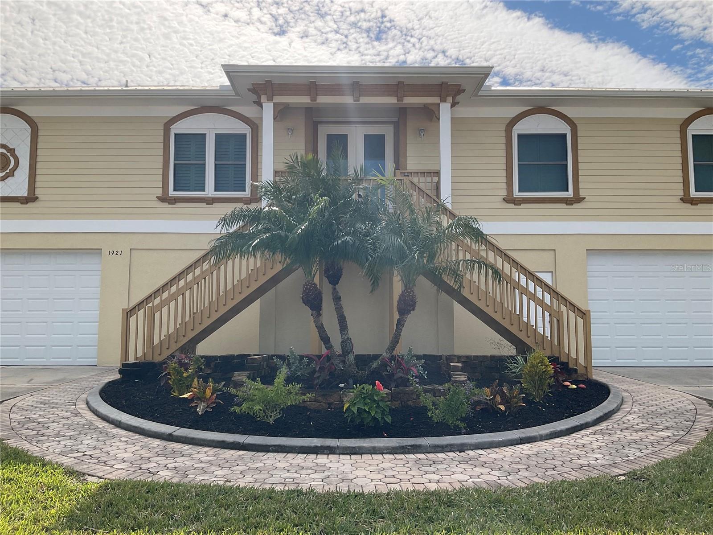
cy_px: 268
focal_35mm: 29
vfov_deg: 48.2
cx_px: 356
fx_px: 597
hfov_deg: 61.7
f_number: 1.8
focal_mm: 3
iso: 16
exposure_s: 1/2227
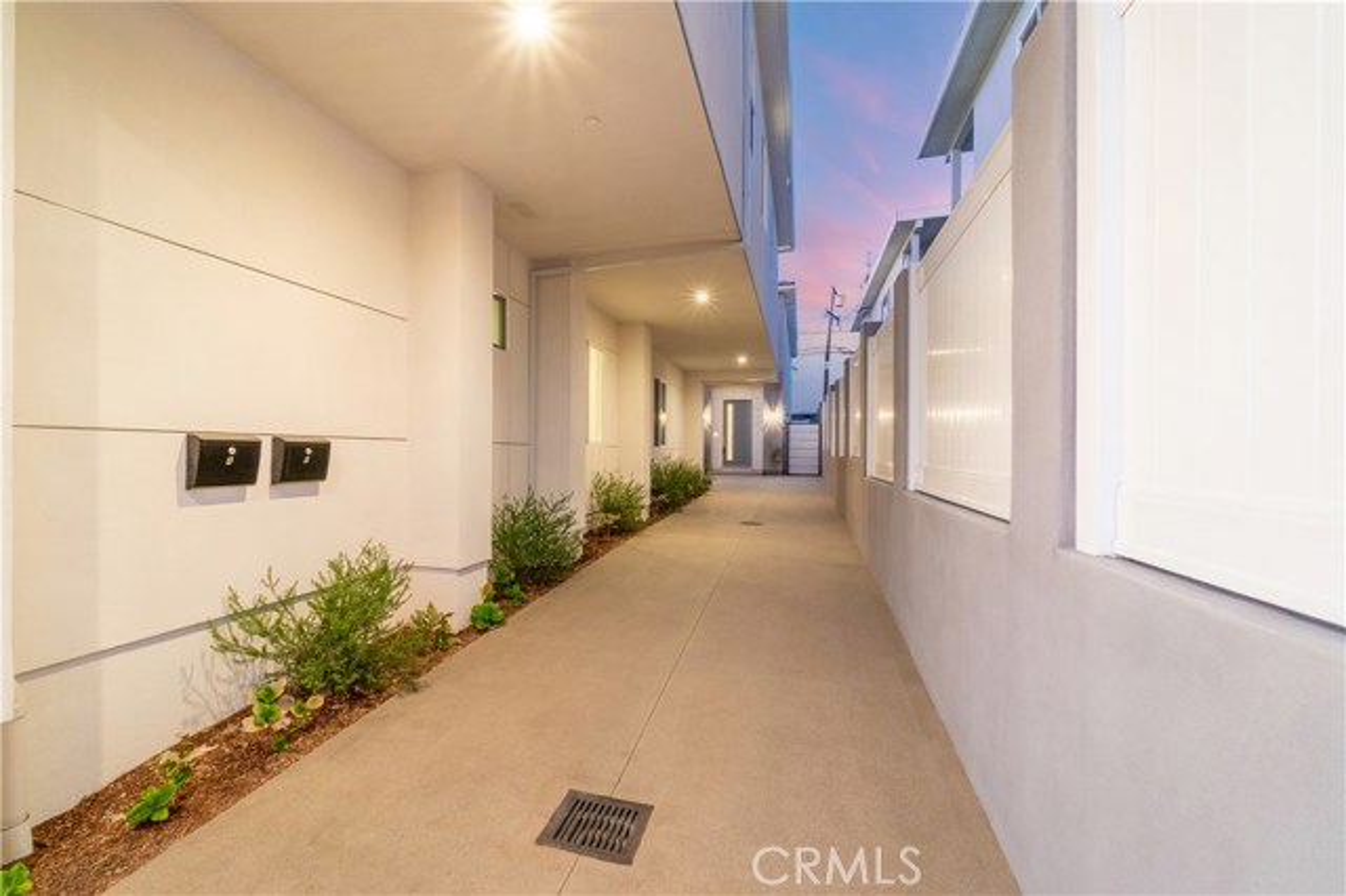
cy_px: 448
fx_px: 561
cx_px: 673
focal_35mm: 15
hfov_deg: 100.4
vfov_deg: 77.3
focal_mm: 10
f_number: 13
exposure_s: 1.3
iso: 640
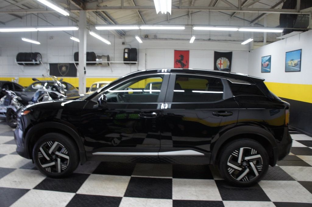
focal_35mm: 27
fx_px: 234
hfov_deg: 67.4
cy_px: 104
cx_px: 156
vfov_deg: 47.9
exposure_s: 1/30
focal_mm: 18
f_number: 3.5
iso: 320
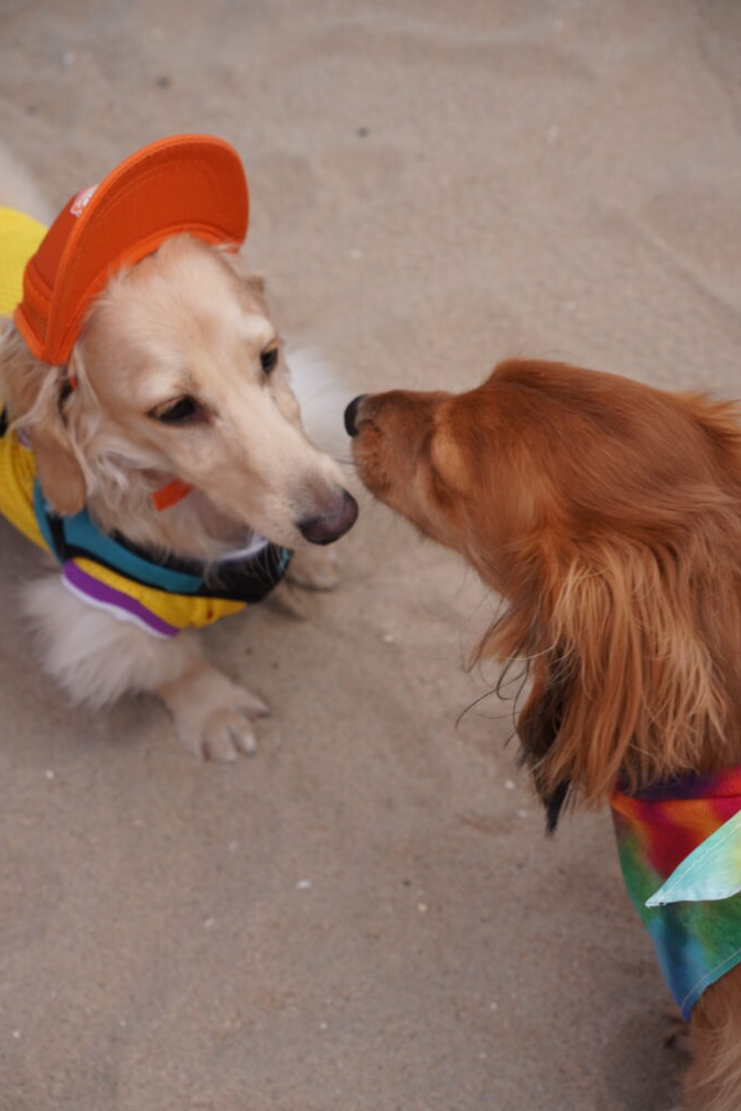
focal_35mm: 61
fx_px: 1879
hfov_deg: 22.3
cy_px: 554
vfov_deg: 33.0
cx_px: 365
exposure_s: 1/250
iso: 100
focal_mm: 39.9
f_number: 5
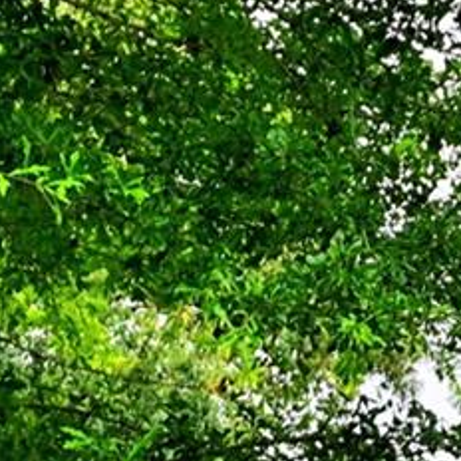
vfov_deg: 7.4
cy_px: 990
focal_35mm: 225
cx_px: 1236
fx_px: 3390
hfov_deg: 7.2
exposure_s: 1/400
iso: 400
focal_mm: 30
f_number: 8
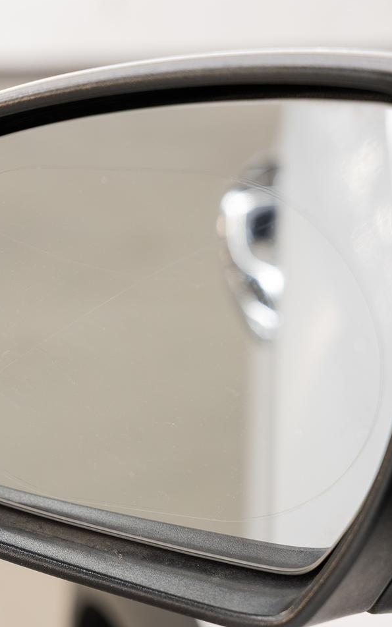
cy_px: 308
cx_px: 54
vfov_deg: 21.6
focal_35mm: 96
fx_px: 1641
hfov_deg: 13.5
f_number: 5.6
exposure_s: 1/3
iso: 100
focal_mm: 57.9
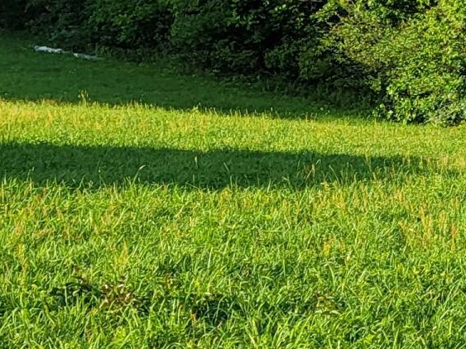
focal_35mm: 128
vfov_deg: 11.5
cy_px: 85
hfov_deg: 13.9
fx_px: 1723
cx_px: 816
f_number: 1.8
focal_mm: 6.7
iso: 16
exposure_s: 1/405
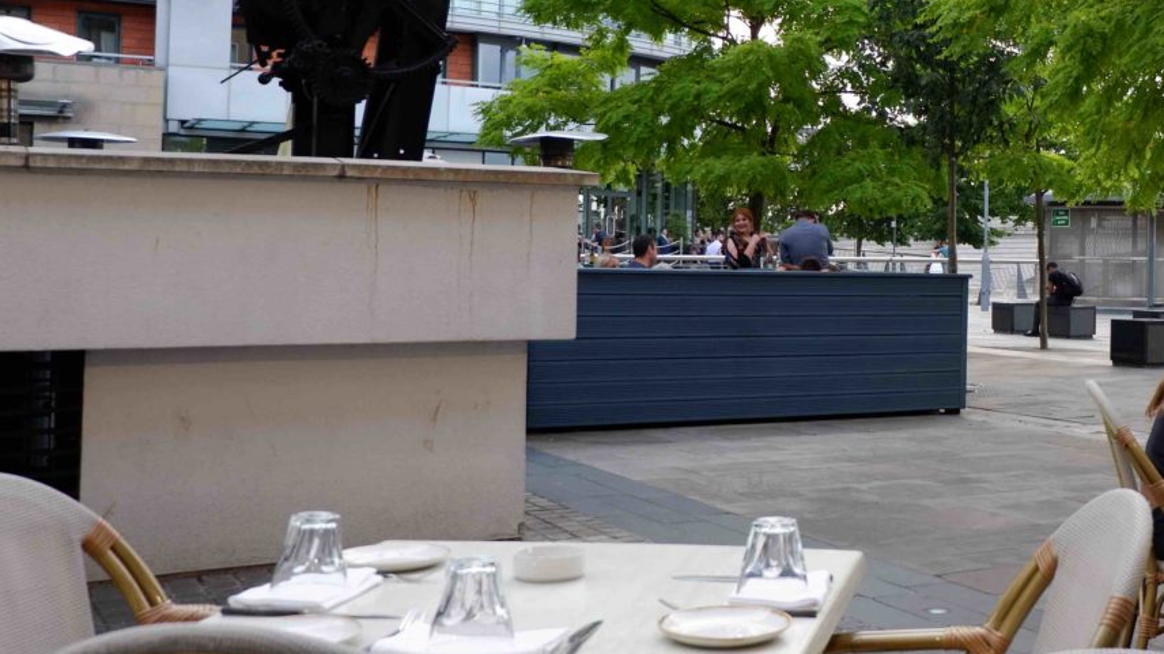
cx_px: 1004
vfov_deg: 25.2
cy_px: 194
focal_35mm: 47
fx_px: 1450
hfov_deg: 41.0
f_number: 3.5
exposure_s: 1/75
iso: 200
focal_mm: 16
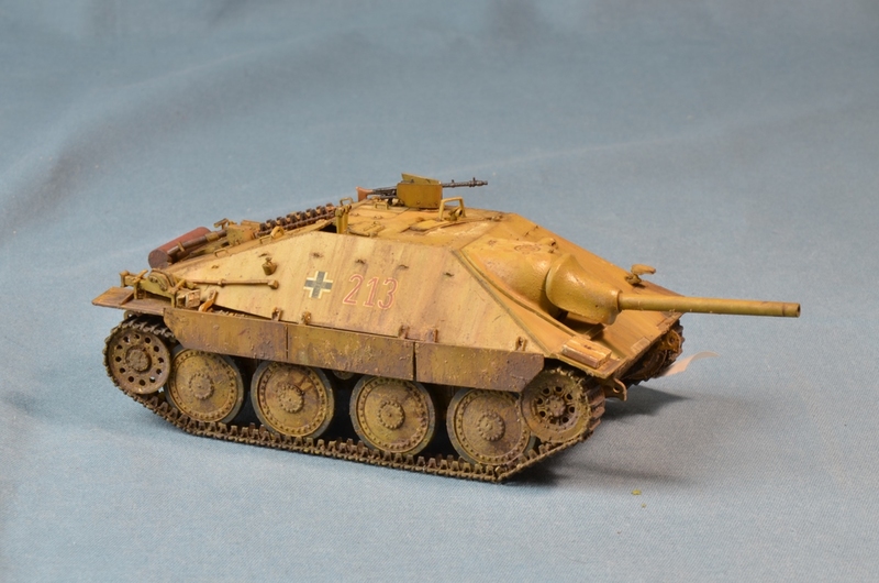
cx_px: 440
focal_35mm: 120
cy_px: 292
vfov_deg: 11.4
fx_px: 2924
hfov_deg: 17.1
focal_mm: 80
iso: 200
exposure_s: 1/1.3
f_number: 22
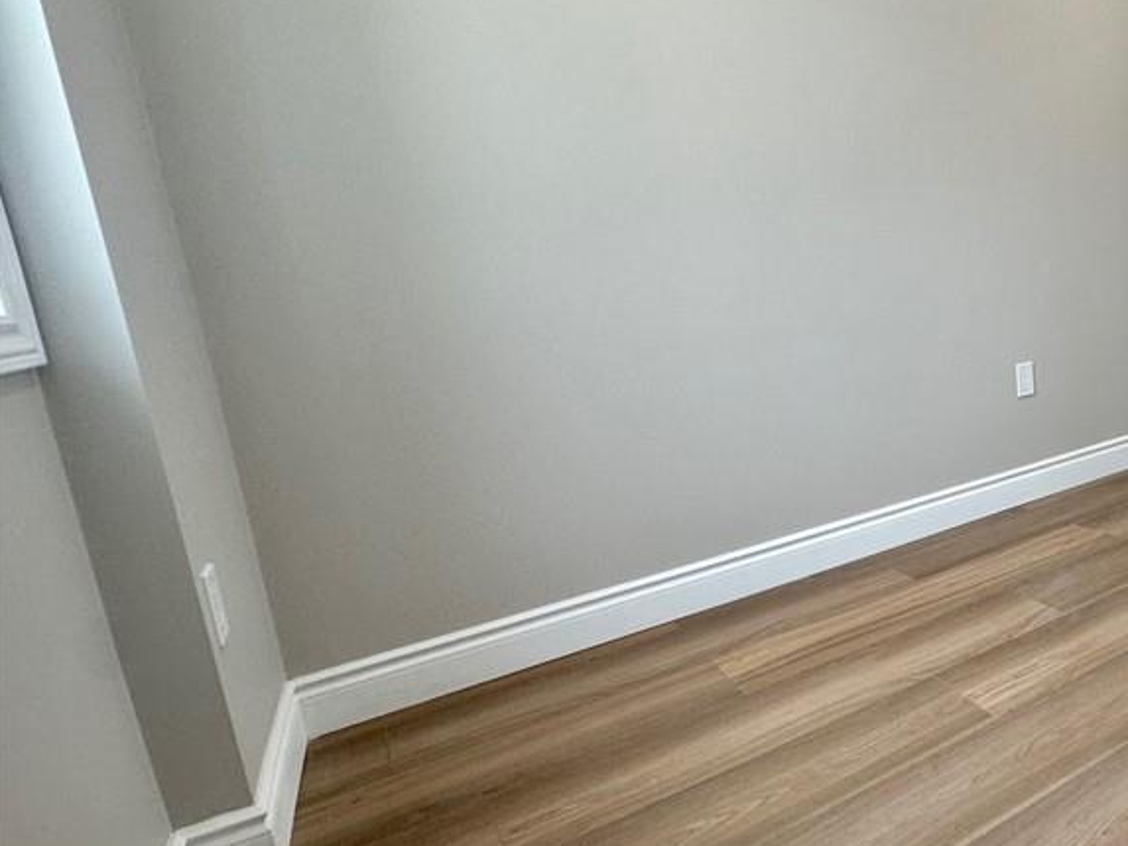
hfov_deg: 59.7
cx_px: 1002
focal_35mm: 25
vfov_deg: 54.9
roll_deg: +3.5
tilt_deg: -8.8
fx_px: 815
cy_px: 397
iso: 80
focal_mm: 2.22
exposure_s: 1/120
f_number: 2.2
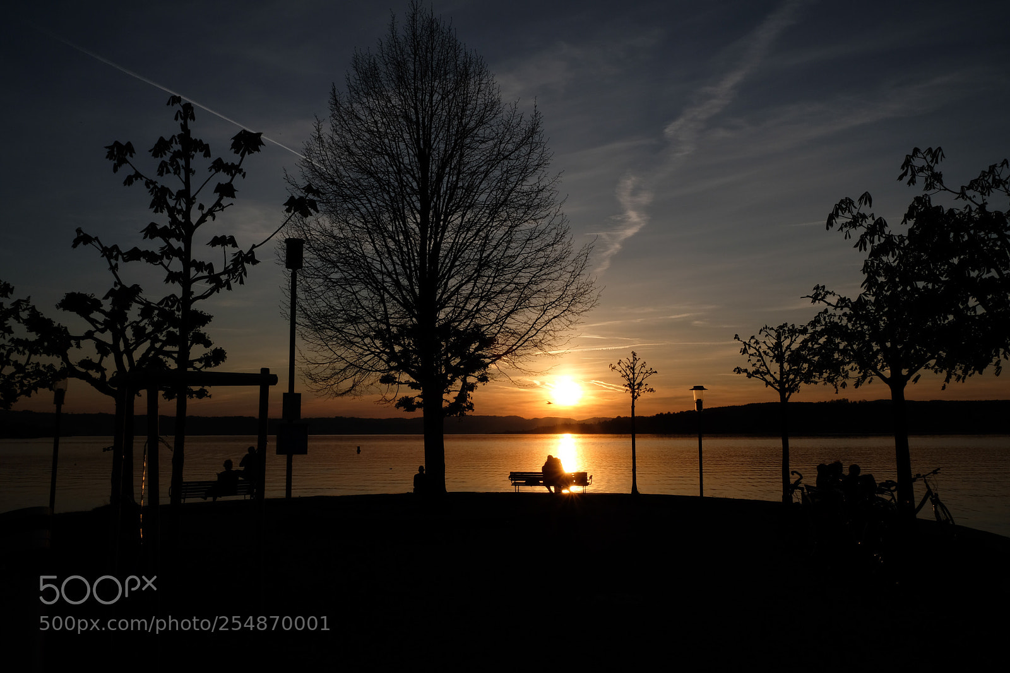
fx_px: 757
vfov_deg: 47.9
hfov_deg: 67.4
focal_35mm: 27
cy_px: 336
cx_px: 505
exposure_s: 1/170
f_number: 22
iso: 200
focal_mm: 18
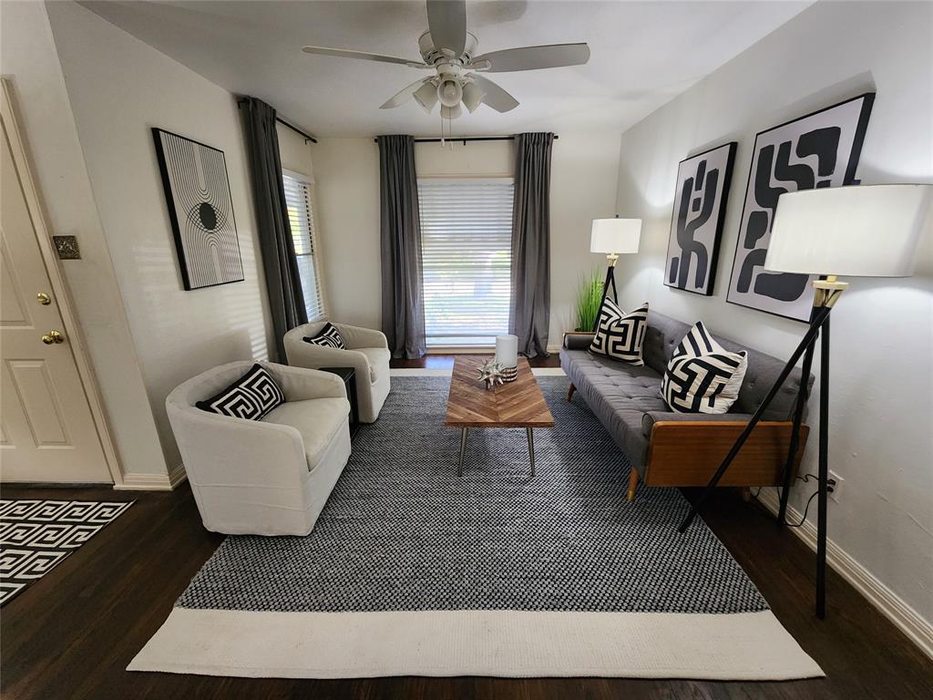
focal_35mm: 13
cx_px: 466
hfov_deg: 106.2
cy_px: 350
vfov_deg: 89.9
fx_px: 350
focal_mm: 2.2
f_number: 2.2
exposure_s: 1/60
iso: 400
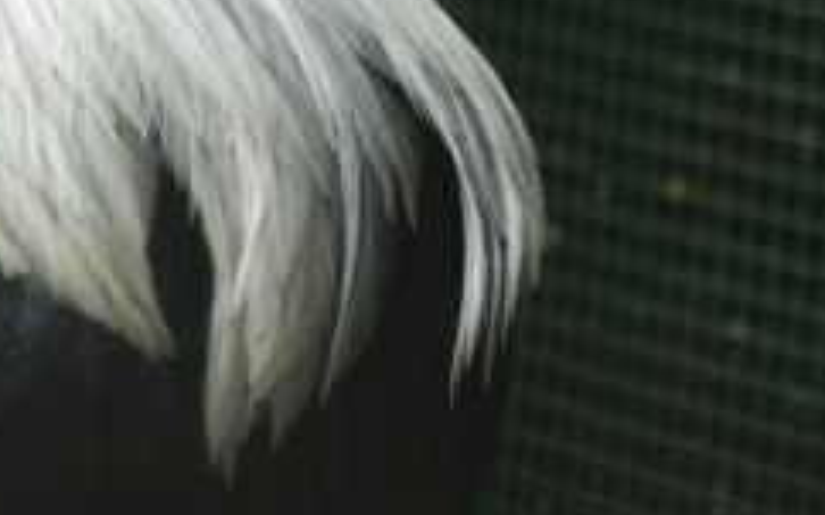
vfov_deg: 3.8
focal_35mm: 344
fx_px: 7731
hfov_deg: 6.1
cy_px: -160
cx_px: -10
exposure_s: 1/125
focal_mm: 26.62
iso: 100
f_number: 3.6
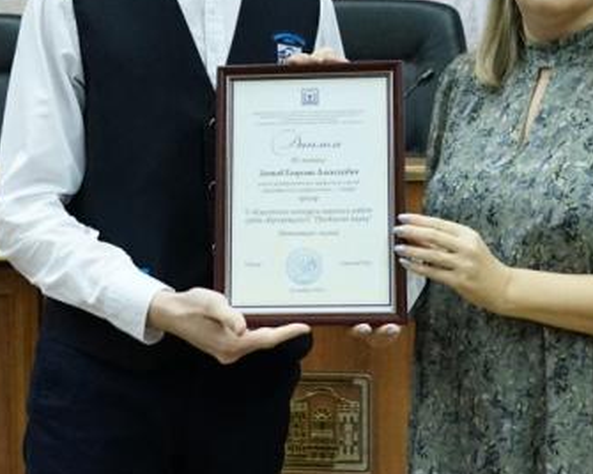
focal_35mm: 89
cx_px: 331
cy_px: 40
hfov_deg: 21.5
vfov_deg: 17.0
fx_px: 1562
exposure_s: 1/200
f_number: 4
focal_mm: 31
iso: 5000
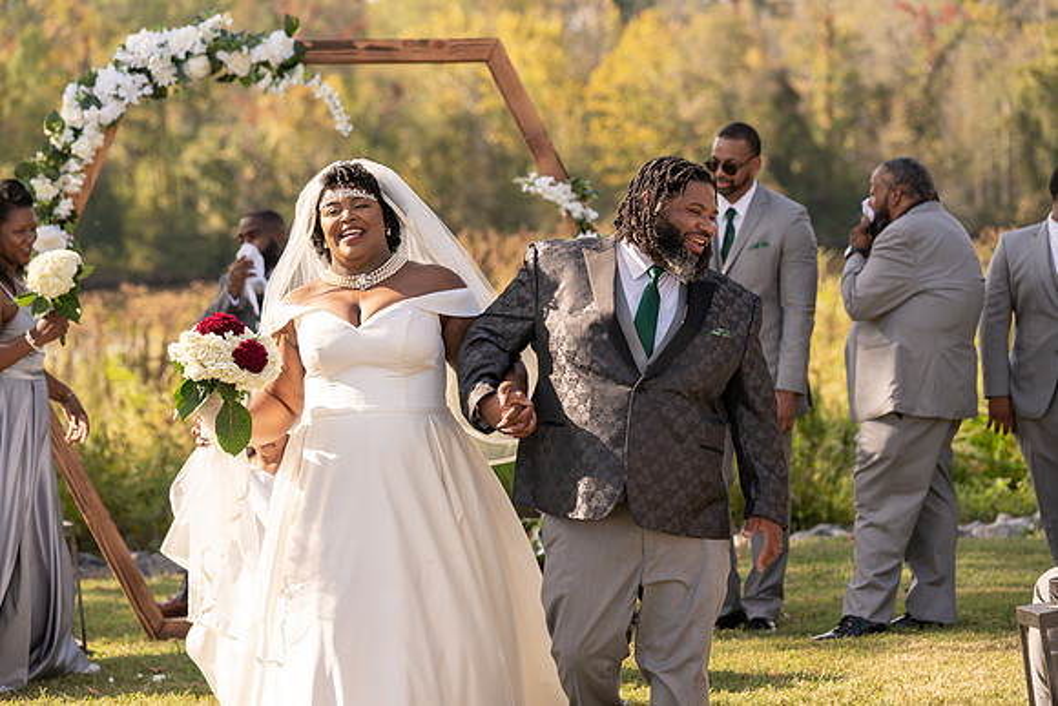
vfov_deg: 11.9
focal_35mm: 115
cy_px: 353
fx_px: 3374
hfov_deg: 17.8
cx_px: 536
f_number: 4
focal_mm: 112
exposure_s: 1/500
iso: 100
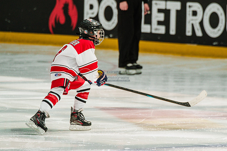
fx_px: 2819
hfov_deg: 4.6
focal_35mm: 447
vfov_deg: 3.1
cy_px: 76
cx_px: 131
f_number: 4
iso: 1600
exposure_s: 1/2500
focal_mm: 300
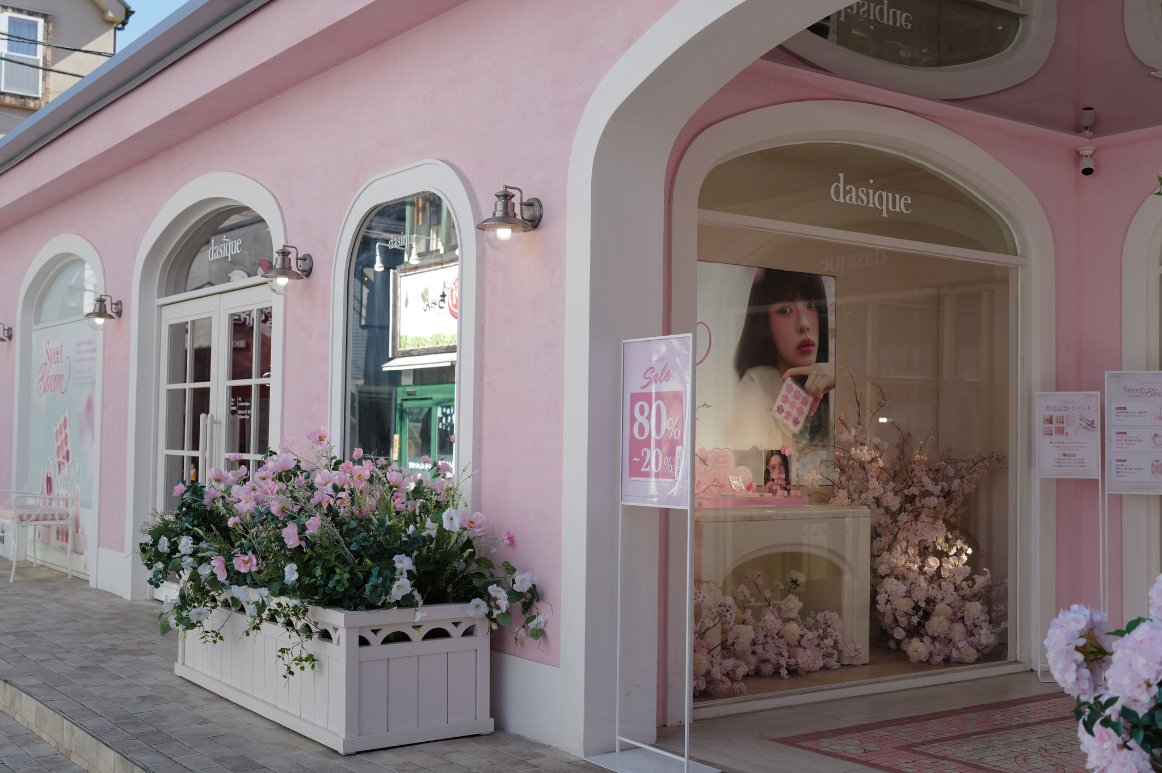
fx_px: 1387
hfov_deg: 45.5
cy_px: 386
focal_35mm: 43
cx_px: 581
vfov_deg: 31.2
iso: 100
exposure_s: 1/320
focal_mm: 43
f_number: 4.5
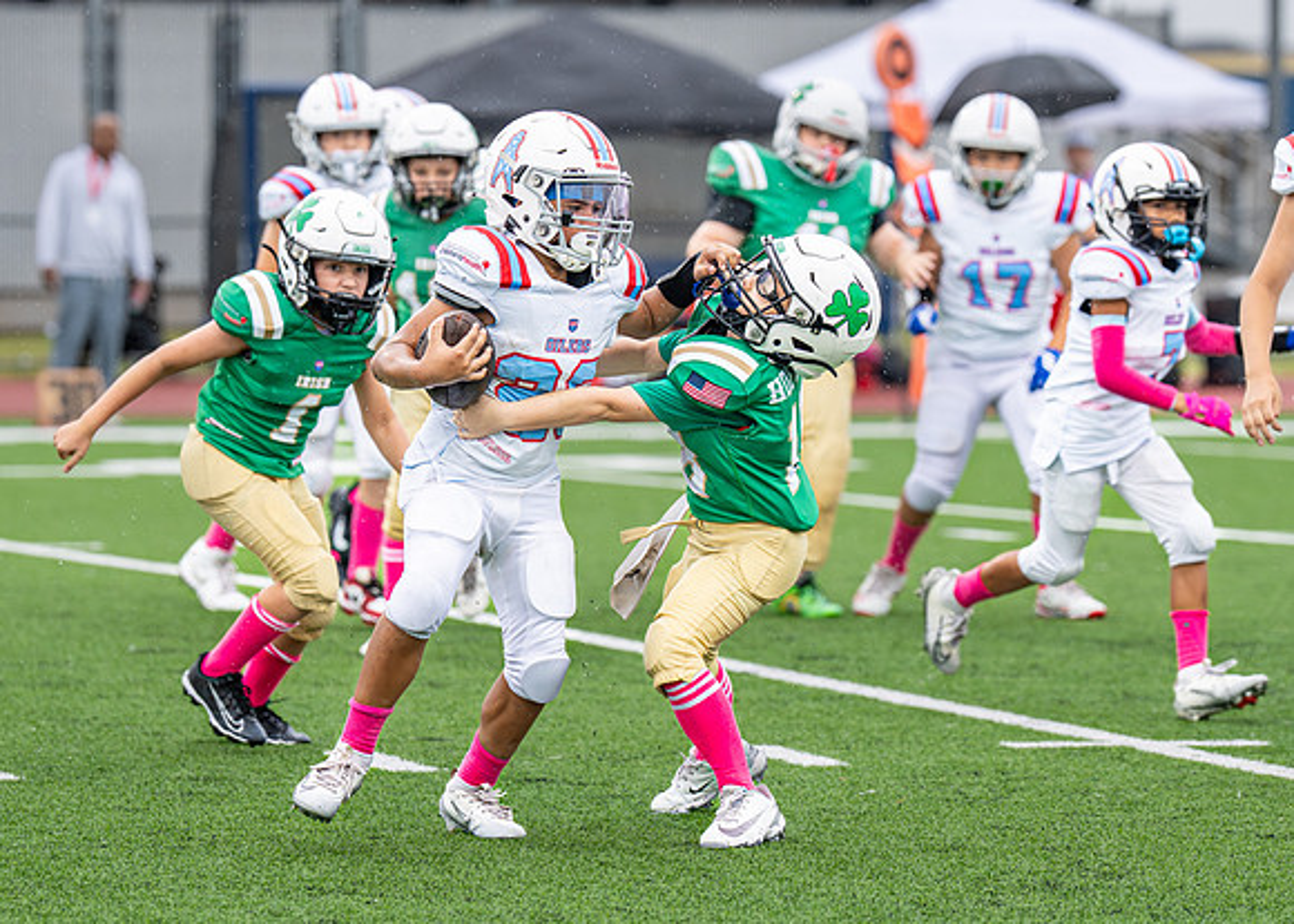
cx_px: 709
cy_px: 455
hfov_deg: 8.0
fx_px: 9217
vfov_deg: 5.7
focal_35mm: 251
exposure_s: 1/1000
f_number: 2.8
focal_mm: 139
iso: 400
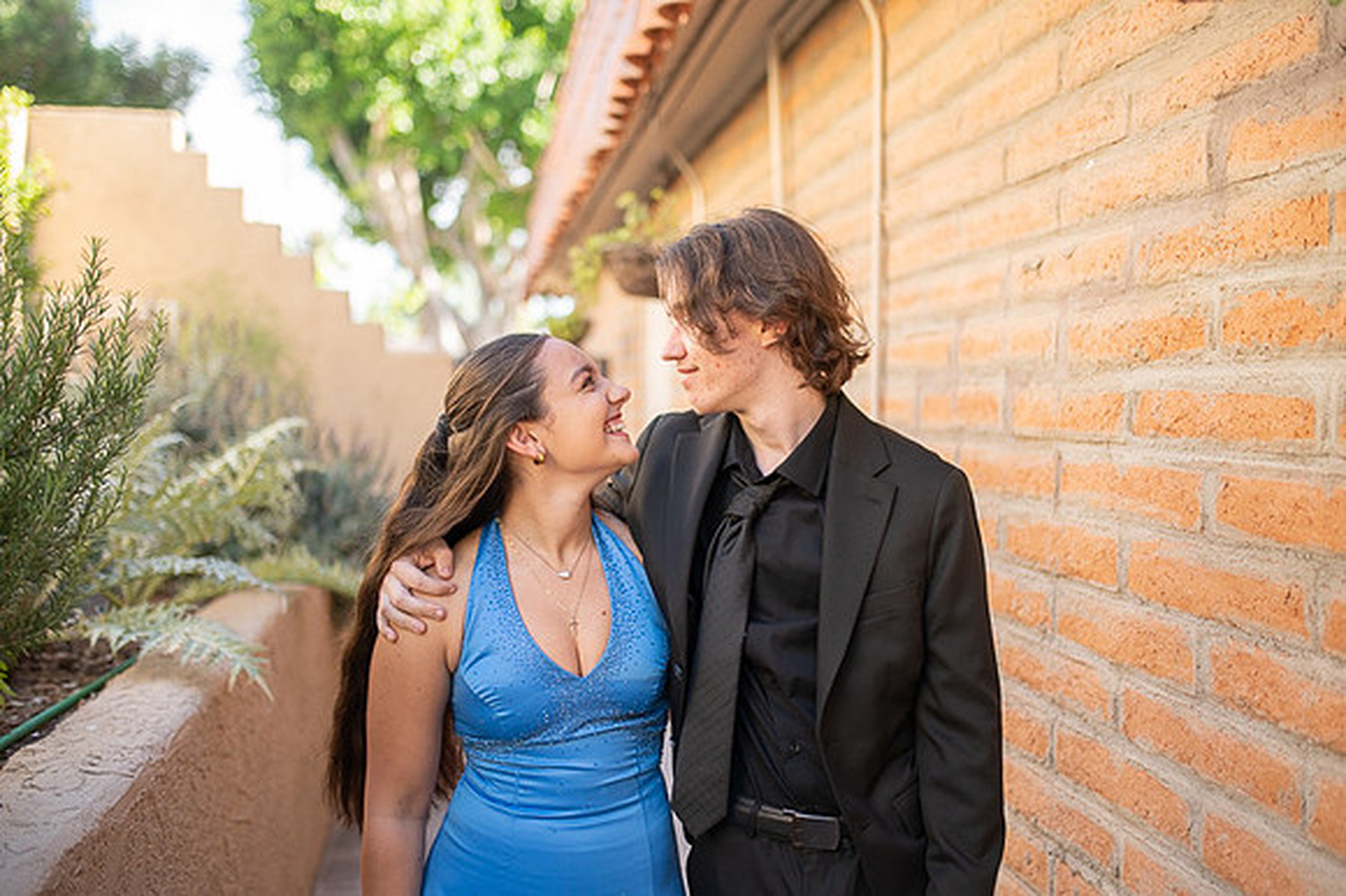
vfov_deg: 37.8
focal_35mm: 35
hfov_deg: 54.5
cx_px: 673
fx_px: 1308
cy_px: 448
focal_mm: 35
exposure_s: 1/3200
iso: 400
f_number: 1.4
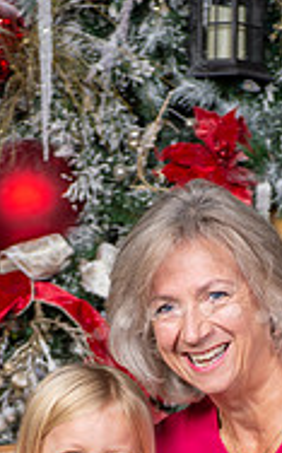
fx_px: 2109
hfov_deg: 7.6
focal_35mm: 171
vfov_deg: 12.0
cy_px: 525
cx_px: 204
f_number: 7.1
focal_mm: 70
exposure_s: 1/125
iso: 160
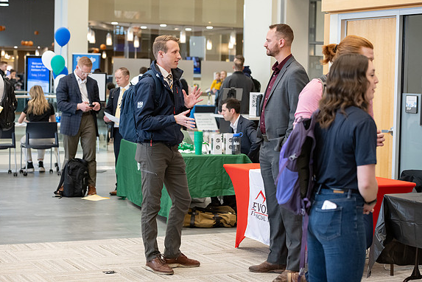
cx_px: 211
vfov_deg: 17.1
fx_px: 938
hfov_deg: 25.4
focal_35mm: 80
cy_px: 136
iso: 2000
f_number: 3.5
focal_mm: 70
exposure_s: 1/250
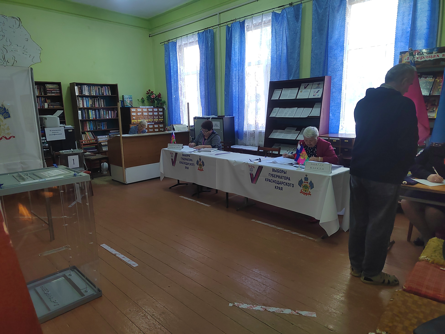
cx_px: 222
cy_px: 167
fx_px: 296
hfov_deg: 73.9
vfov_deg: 58.9
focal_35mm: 23
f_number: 1.9
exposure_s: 1/100
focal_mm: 5.52
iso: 2438
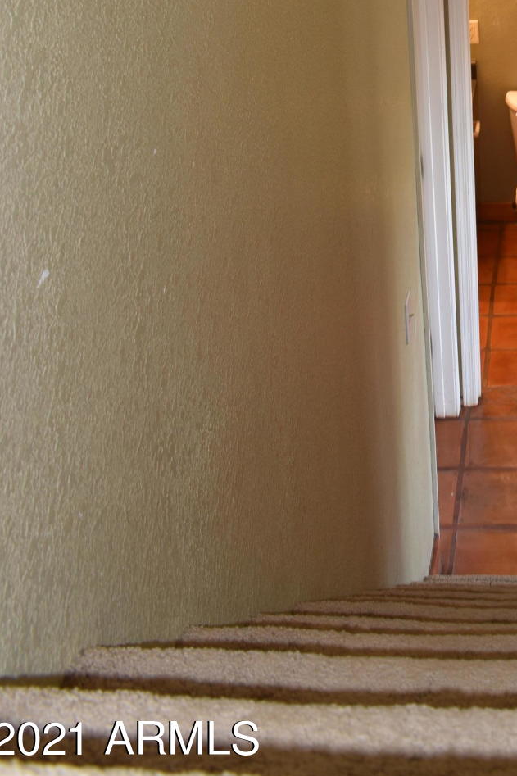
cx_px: 532
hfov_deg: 22.7
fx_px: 1228
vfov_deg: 32.2
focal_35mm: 57
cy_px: -8
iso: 100
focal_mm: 18
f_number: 9
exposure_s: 1/2
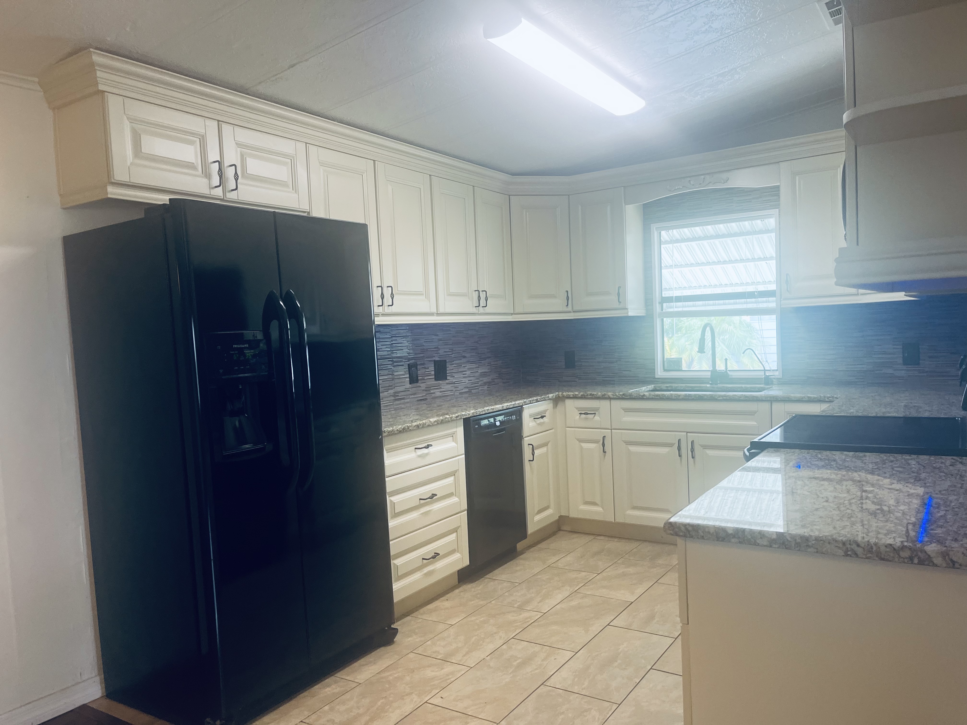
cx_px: 484
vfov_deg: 53.1
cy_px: 362
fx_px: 726
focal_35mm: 26
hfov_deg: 67.3
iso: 100
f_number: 1.6
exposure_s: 1/120
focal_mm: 5.1
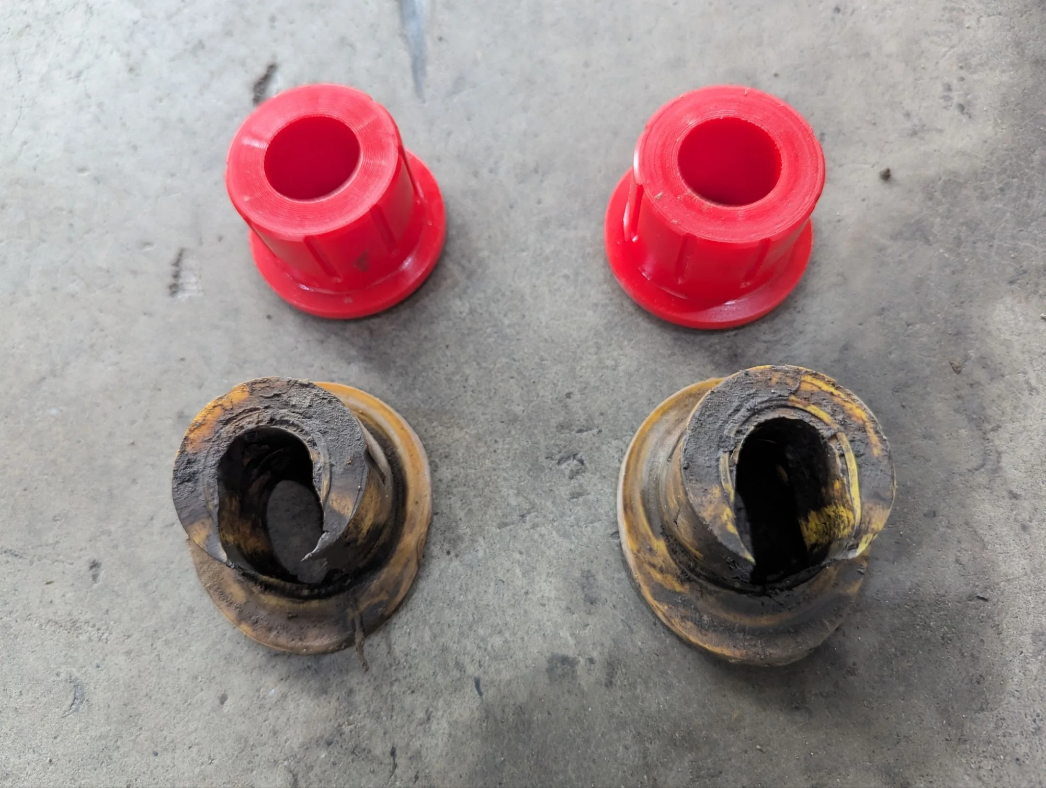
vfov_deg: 56.9
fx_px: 726
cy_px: 394
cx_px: 523
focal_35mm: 24
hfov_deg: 71.5
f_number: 1.85
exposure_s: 1/44.8
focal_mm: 6.81
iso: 293
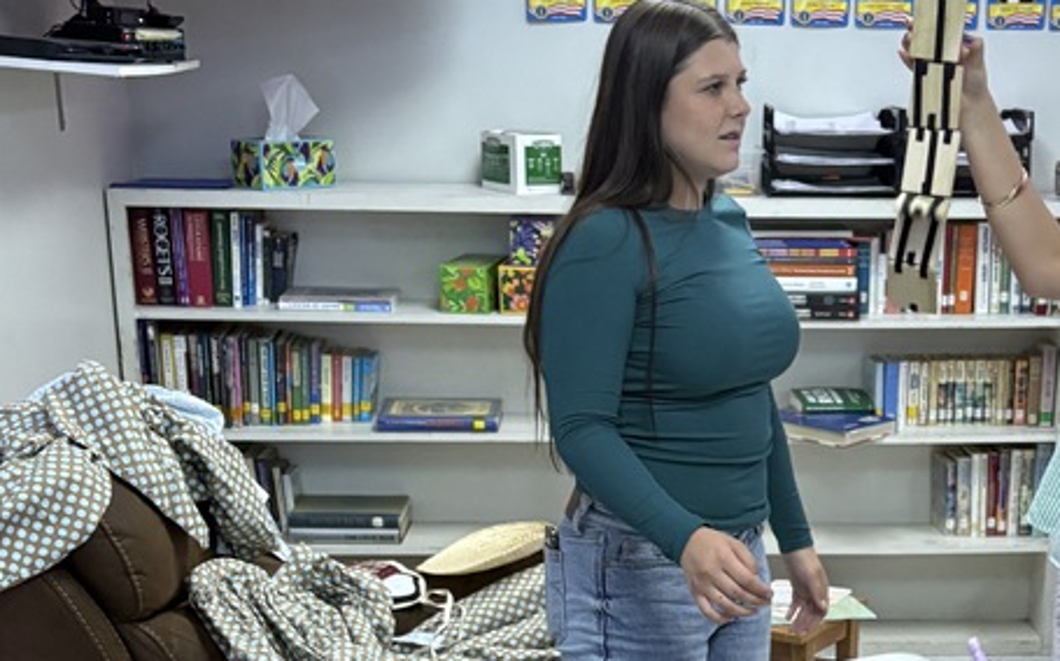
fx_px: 1790
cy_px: 626
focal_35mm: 62
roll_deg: -1.5
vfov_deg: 20.4
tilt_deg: -17.6
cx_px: 743
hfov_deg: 32.6
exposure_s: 1/60
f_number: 1.6
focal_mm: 5.96
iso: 400
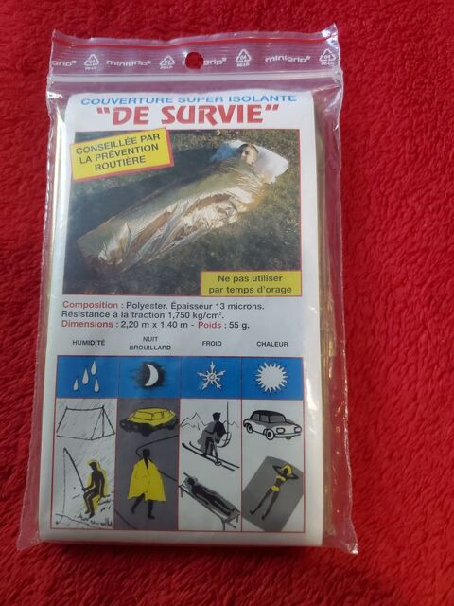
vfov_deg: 67.3
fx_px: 455
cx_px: 227
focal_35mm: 26
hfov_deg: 53.1
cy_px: 303
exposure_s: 1/50
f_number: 1.5
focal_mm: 4.3
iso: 320
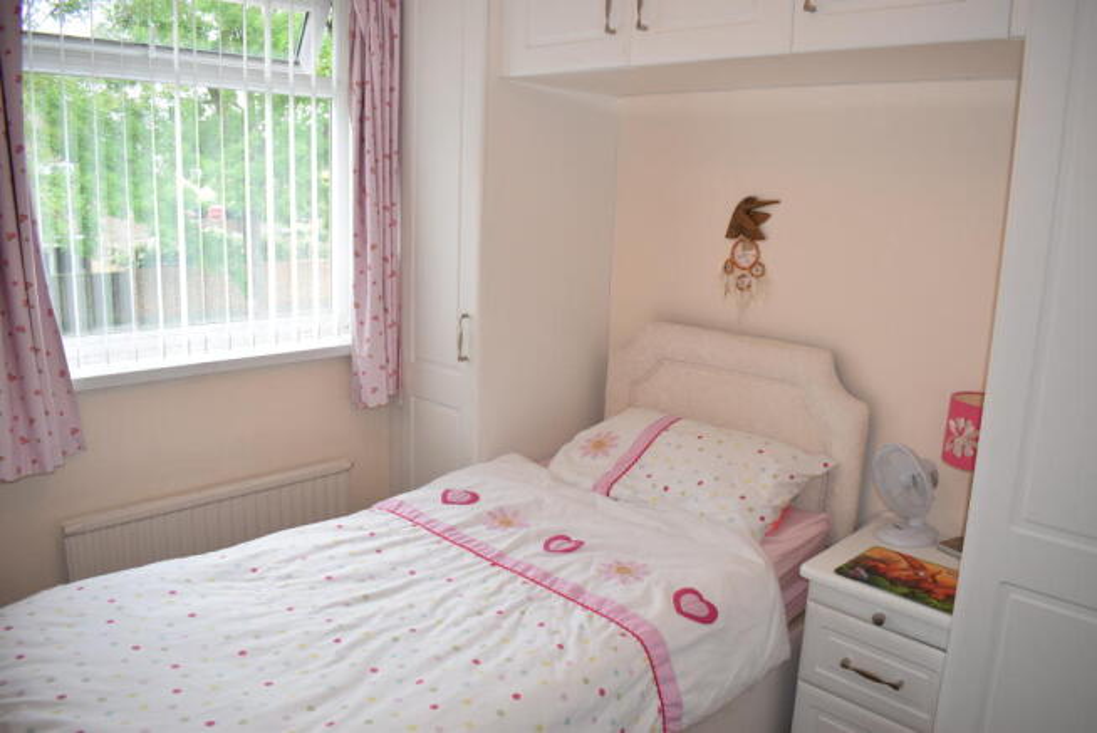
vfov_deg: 48.0
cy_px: 366
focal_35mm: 27
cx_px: 548
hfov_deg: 67.3
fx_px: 823
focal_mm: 18
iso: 800
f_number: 5
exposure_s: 1/160
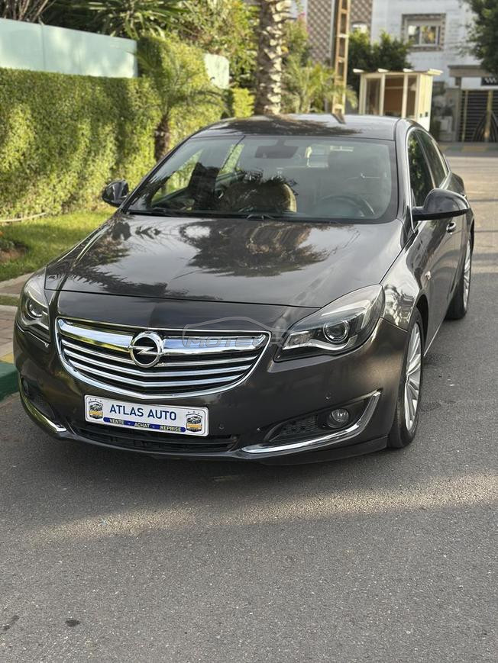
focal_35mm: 48
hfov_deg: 30.3
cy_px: 332
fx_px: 921
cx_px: 249
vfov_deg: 39.7
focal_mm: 6.86
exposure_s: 1/816
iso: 80
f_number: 1.78
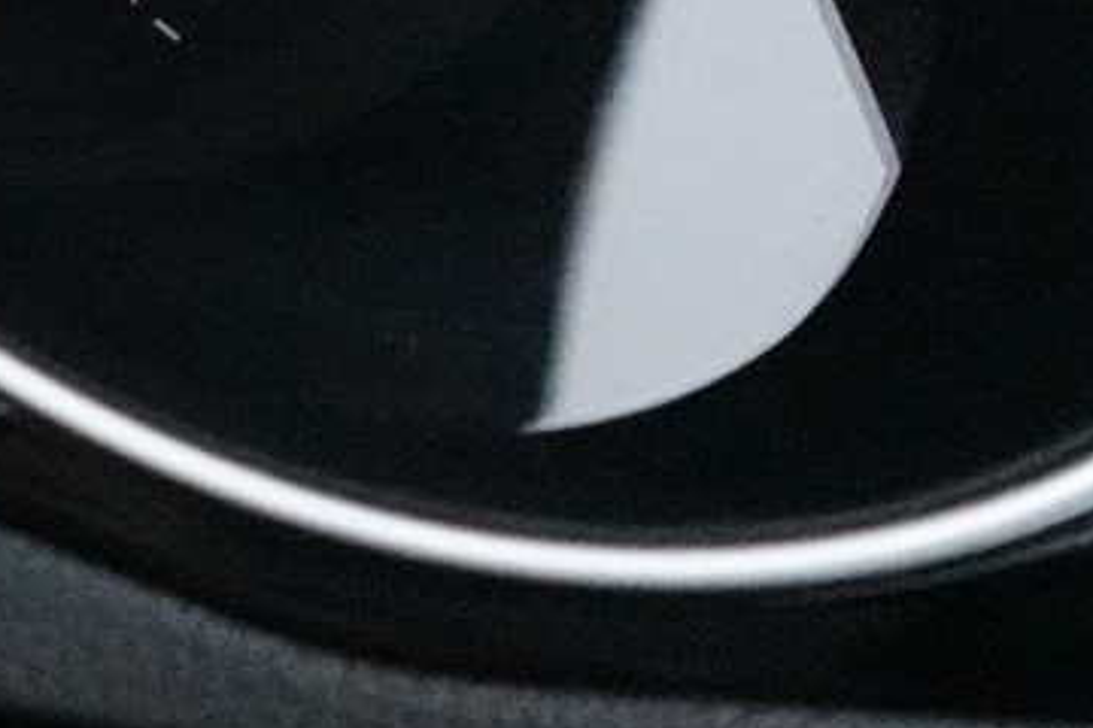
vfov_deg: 13.5
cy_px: -604
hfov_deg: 16.7
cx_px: -1129
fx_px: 2732
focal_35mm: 90
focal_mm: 7.6
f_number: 2
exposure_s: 1/80
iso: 6400
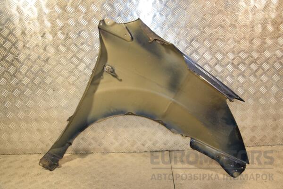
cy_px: 94
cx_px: 142
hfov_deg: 59.5
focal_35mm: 32
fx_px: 248
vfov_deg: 41.7
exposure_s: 1/160
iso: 800
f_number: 5
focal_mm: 21
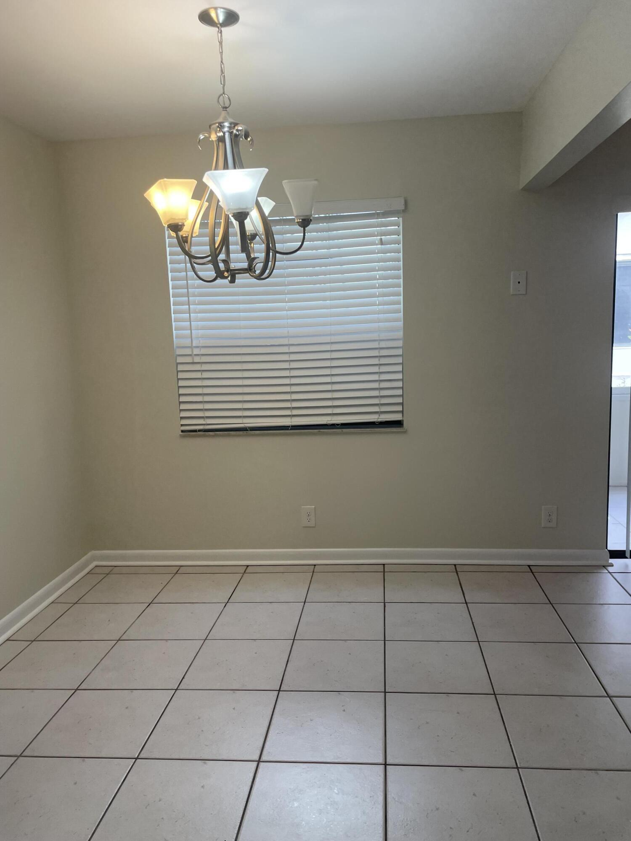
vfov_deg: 67.3
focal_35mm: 26
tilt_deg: -5.9
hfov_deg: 53.1
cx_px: 316
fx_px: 632
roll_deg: +3.5
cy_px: 420
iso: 64
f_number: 1.6
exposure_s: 1/120
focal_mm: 4.2
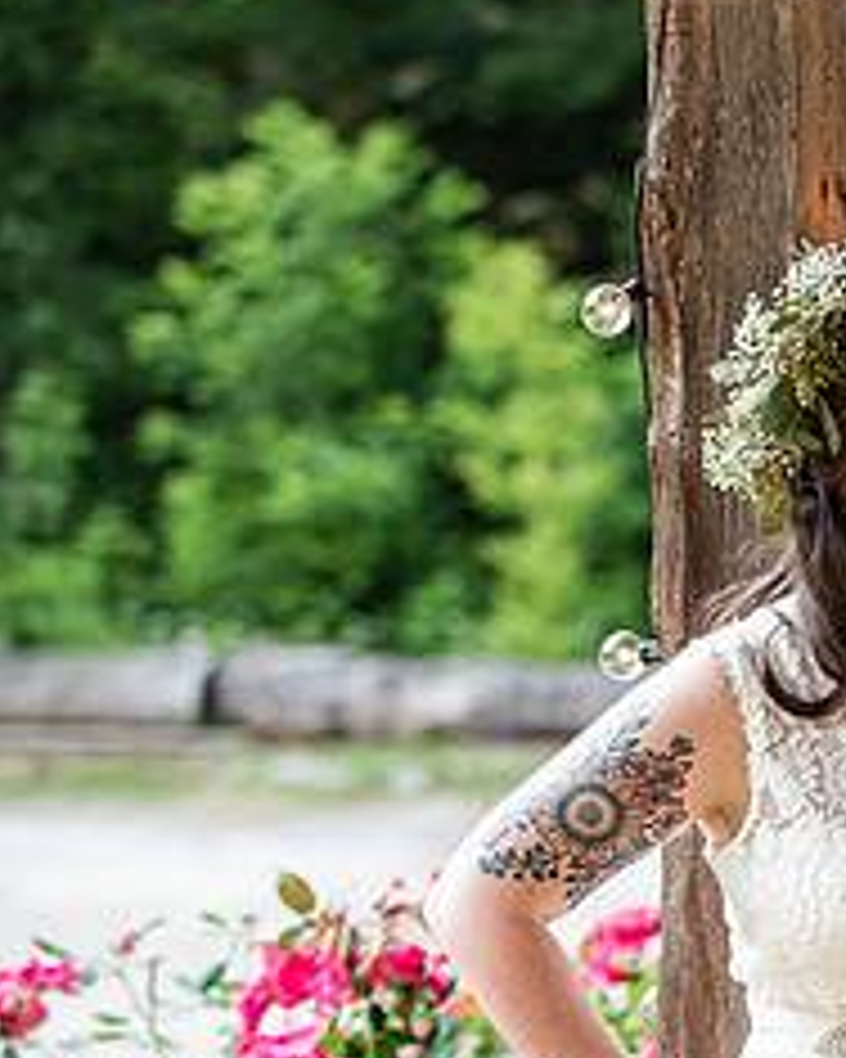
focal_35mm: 185
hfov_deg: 8.2
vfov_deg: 10.4
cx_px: 1224
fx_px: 5790
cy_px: 664
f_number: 3.2
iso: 400
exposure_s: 1/500
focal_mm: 80
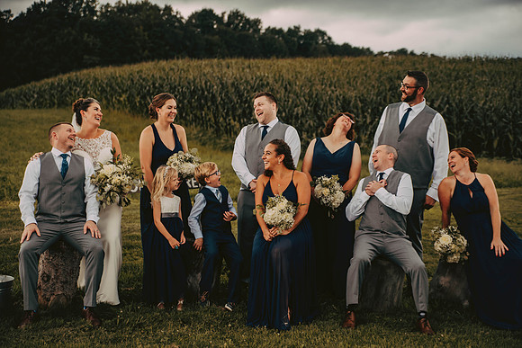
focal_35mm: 62
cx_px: 261
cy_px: 174
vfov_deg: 21.9
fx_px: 899
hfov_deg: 32.4
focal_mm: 62
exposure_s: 1/500
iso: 250
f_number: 2.8
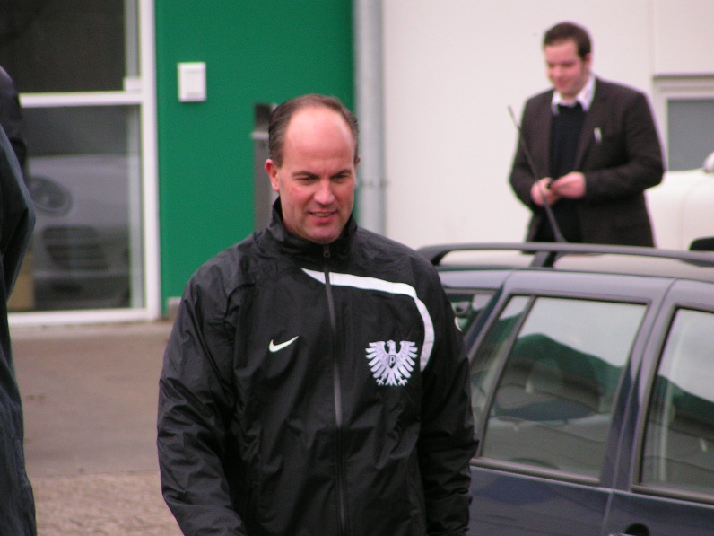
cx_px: 358
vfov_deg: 4.0
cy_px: 268
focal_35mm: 370
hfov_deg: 5.4
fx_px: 7632
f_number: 3.5
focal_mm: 56.3
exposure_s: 1/500
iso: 125
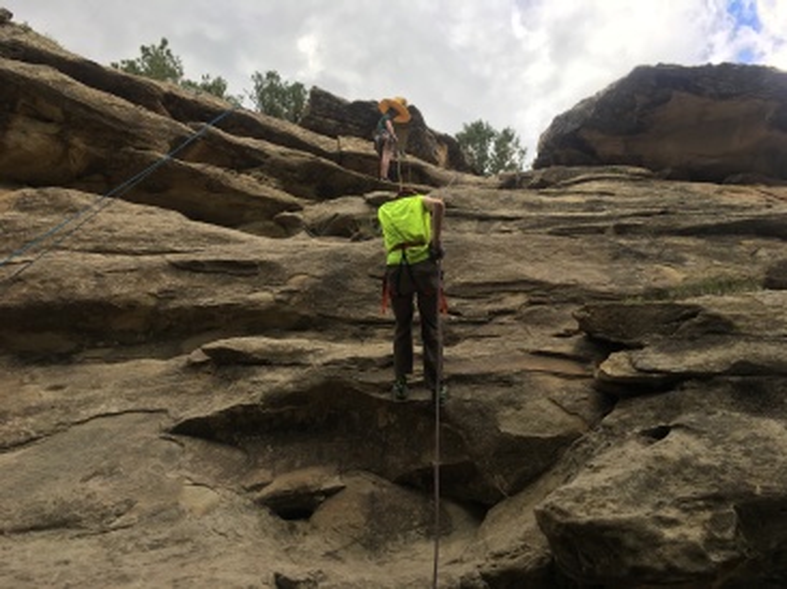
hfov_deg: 61.7
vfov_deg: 48.2
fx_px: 659
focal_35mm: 29
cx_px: 394
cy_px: 294
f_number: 2.2
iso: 25
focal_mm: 4.15
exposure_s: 1/379
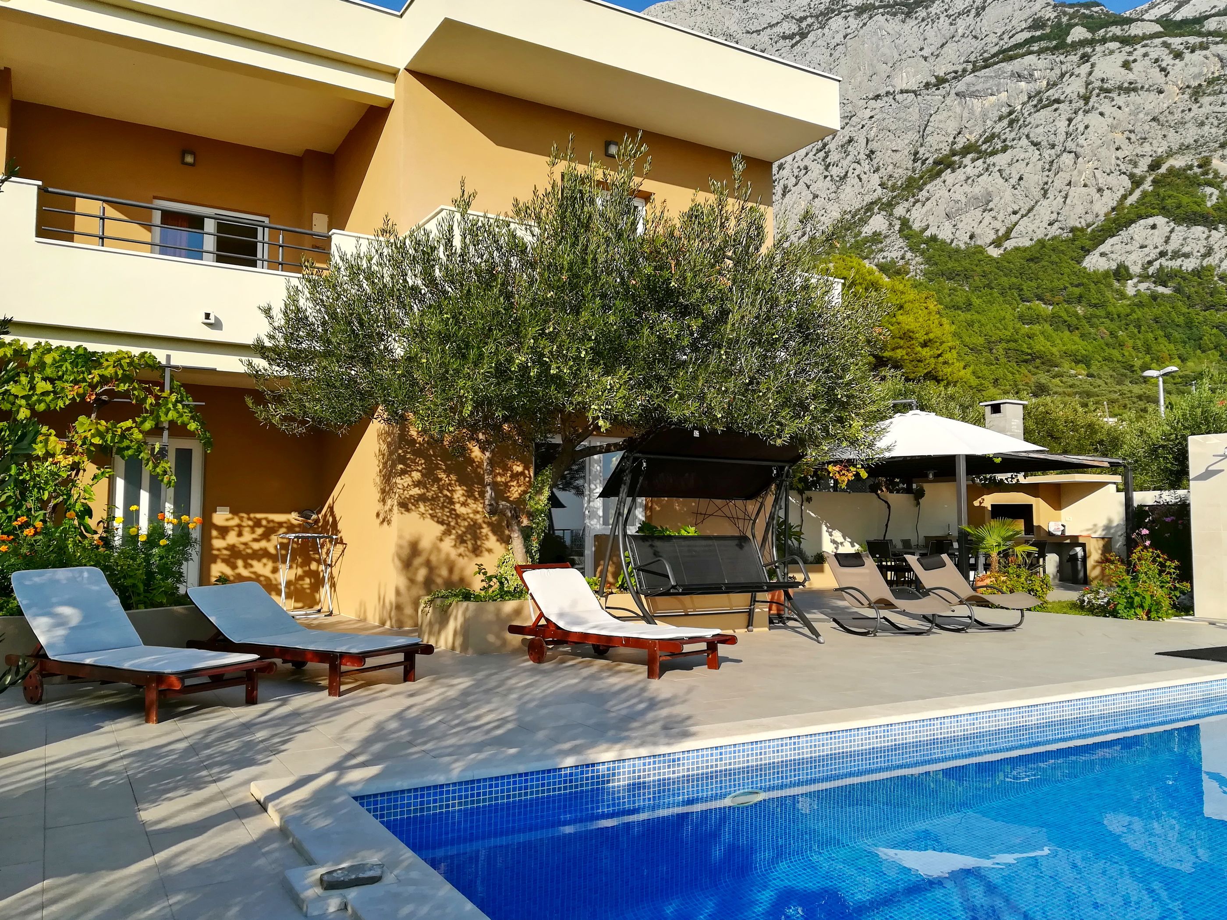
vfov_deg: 53.1
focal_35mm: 26
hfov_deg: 67.3
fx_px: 922
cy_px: 460
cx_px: 614
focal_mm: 3.83
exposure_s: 1/796
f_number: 2.2
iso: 50
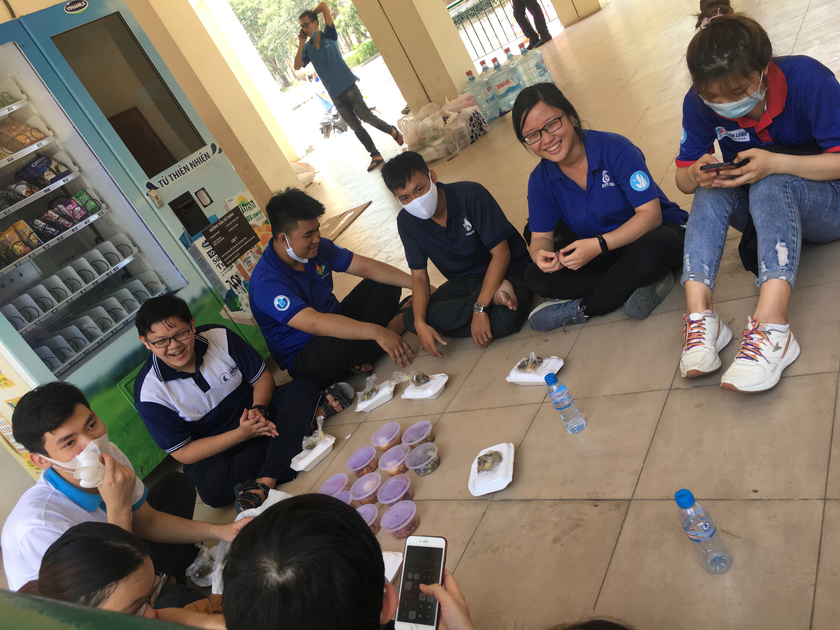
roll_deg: +30.9
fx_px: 704
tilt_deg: -20.4
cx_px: 420
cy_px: 315
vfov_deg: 48.2
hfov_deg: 61.7
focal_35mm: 29
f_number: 2.2
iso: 40
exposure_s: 1/100
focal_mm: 4.15
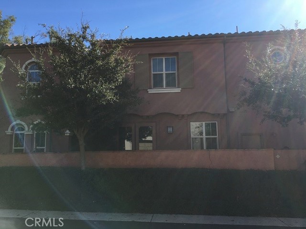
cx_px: 153
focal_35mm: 29
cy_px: 114
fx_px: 256
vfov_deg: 48.2
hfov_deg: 61.7
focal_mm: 4.15
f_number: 2.2
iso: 25
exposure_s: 1/938
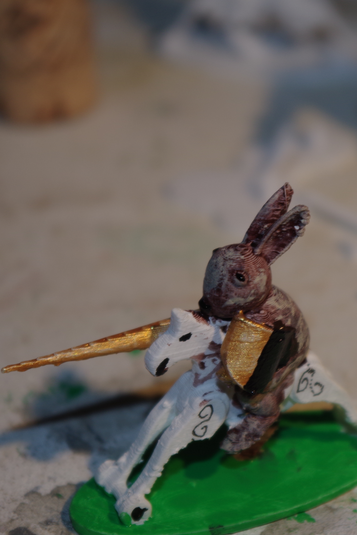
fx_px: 1963
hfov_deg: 10.4
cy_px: 284
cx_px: 262
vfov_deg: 15.5
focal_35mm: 132
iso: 200
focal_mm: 55
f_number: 6.3
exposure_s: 1/180
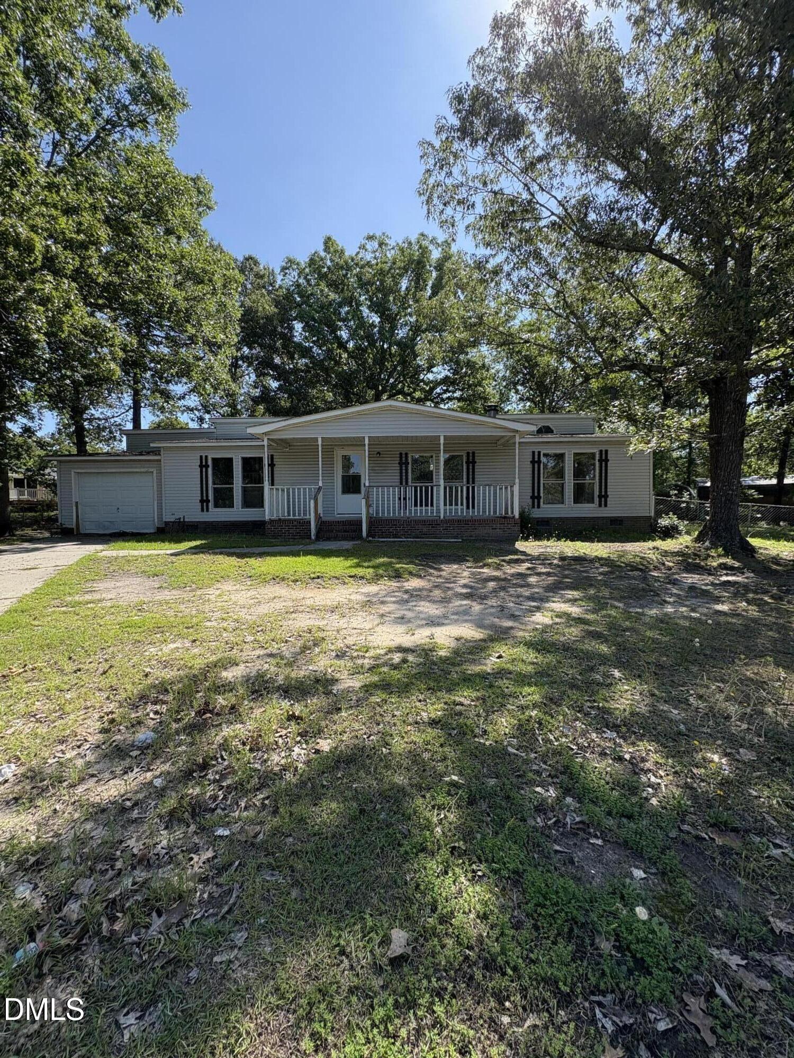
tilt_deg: -2.0
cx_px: 397
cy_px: 529
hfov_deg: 85.7
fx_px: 428
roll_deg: -0.8
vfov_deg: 102.1
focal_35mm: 14
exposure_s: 1/600
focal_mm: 2.22
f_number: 2.2
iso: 40
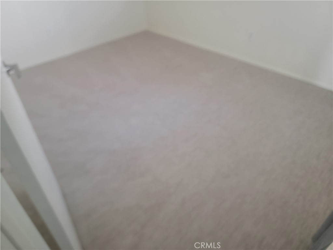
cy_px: 125
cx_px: 166
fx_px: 231
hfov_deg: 71.6
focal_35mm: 24
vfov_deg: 56.8
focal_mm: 6.7
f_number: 1.8
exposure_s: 1/40
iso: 500
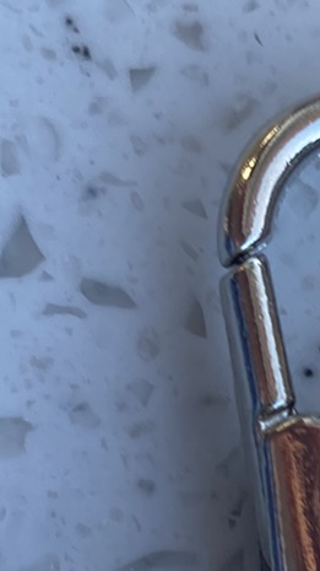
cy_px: 765
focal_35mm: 120
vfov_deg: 16.7
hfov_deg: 10.0
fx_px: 1813
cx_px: 363
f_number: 1.8
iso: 32
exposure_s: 1/122
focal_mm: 4.25
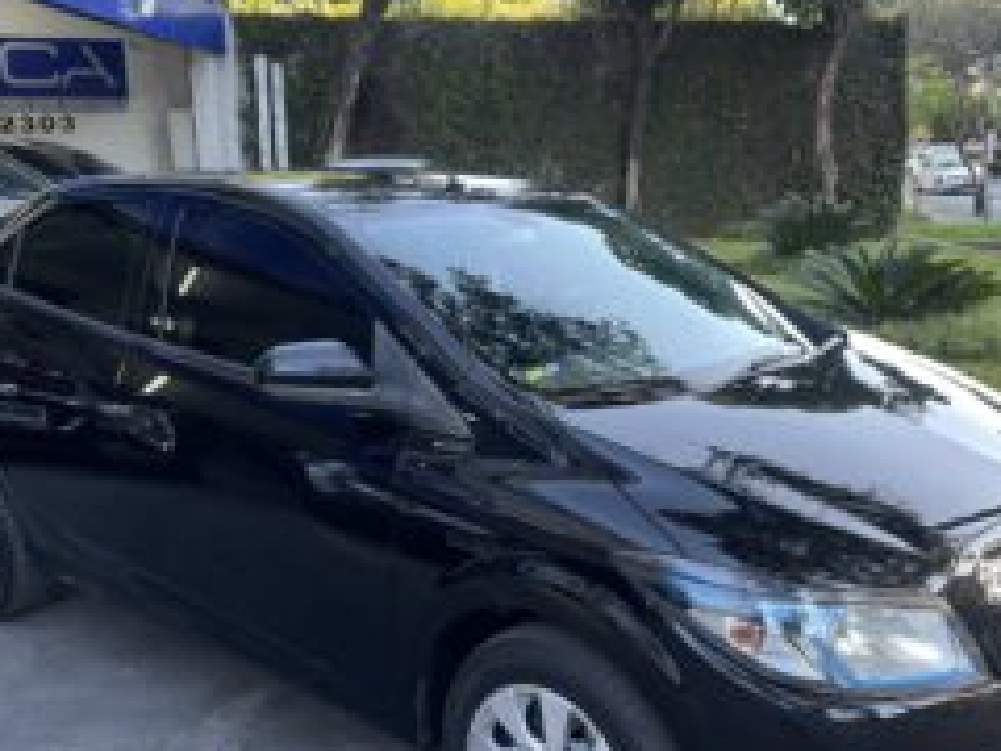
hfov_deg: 47.8
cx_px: 530
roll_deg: +2.6
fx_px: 1128
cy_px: 434
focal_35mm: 39
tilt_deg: -14.8
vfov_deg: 36.7
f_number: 1.5
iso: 50
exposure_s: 1/120
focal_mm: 5.7
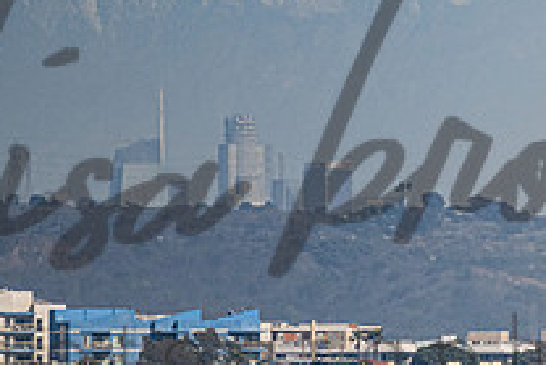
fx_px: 22886
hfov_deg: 1.4
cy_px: 138
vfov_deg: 0.9
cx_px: 741
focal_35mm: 1508
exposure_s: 1/3200
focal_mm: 400
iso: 320
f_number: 5.6
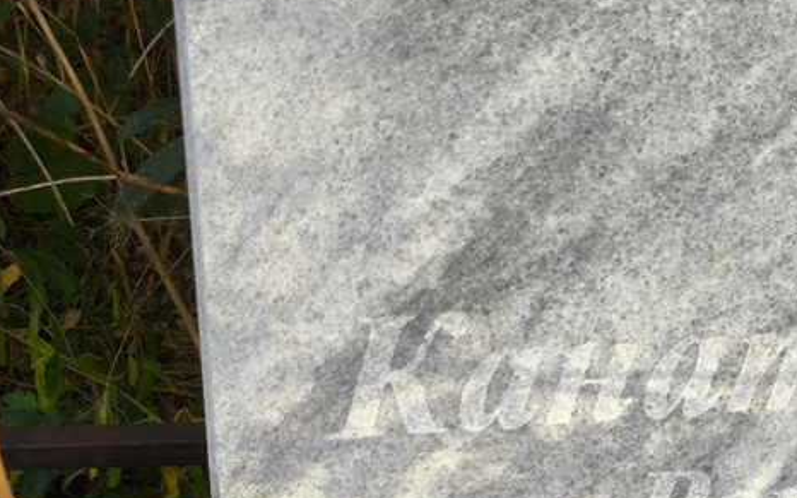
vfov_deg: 14.2
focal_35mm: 91
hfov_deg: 22.4
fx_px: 1976
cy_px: 433
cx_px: 666
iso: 50
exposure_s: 1/227
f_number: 1.7
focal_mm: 4.71
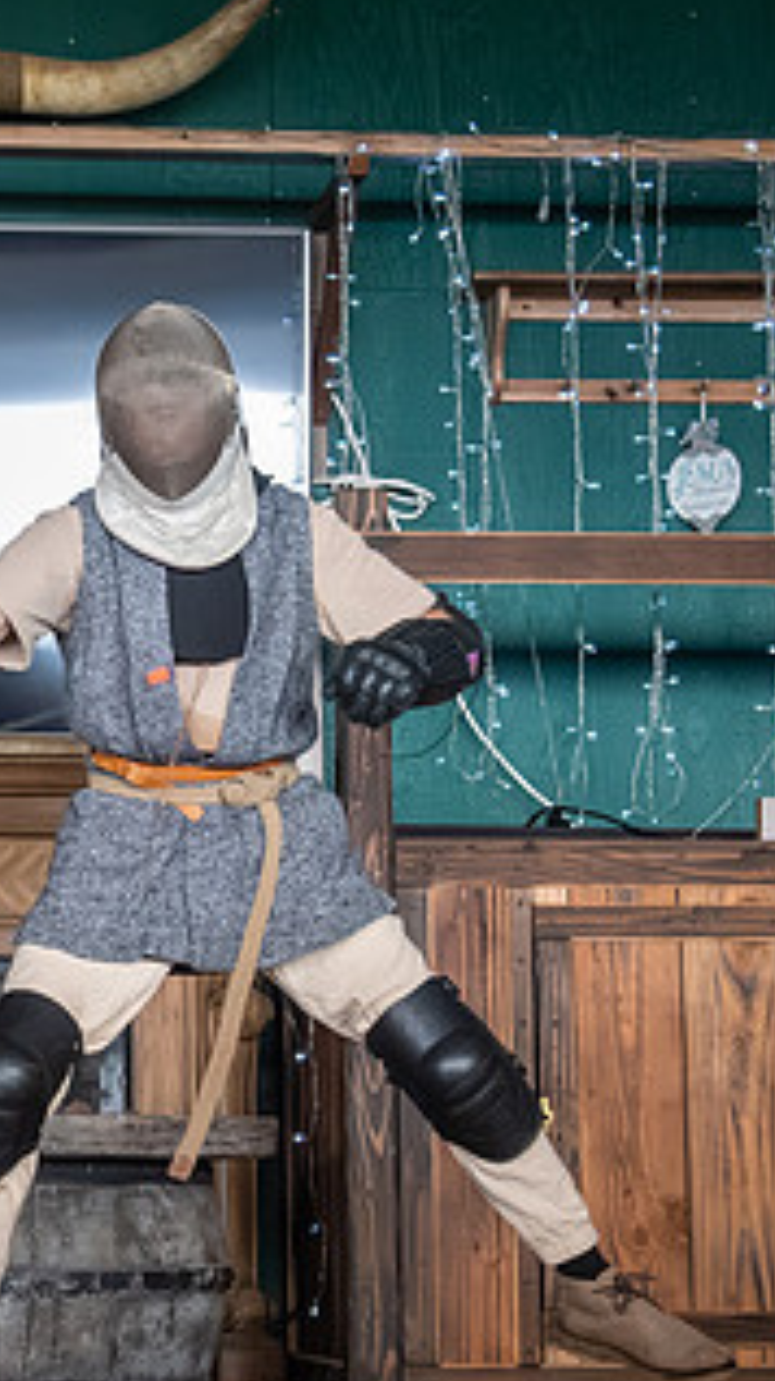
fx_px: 4243
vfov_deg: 18.5
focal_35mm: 116
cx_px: -5
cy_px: 714
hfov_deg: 10.3
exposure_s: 1/320
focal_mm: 38
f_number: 5.6
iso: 8000
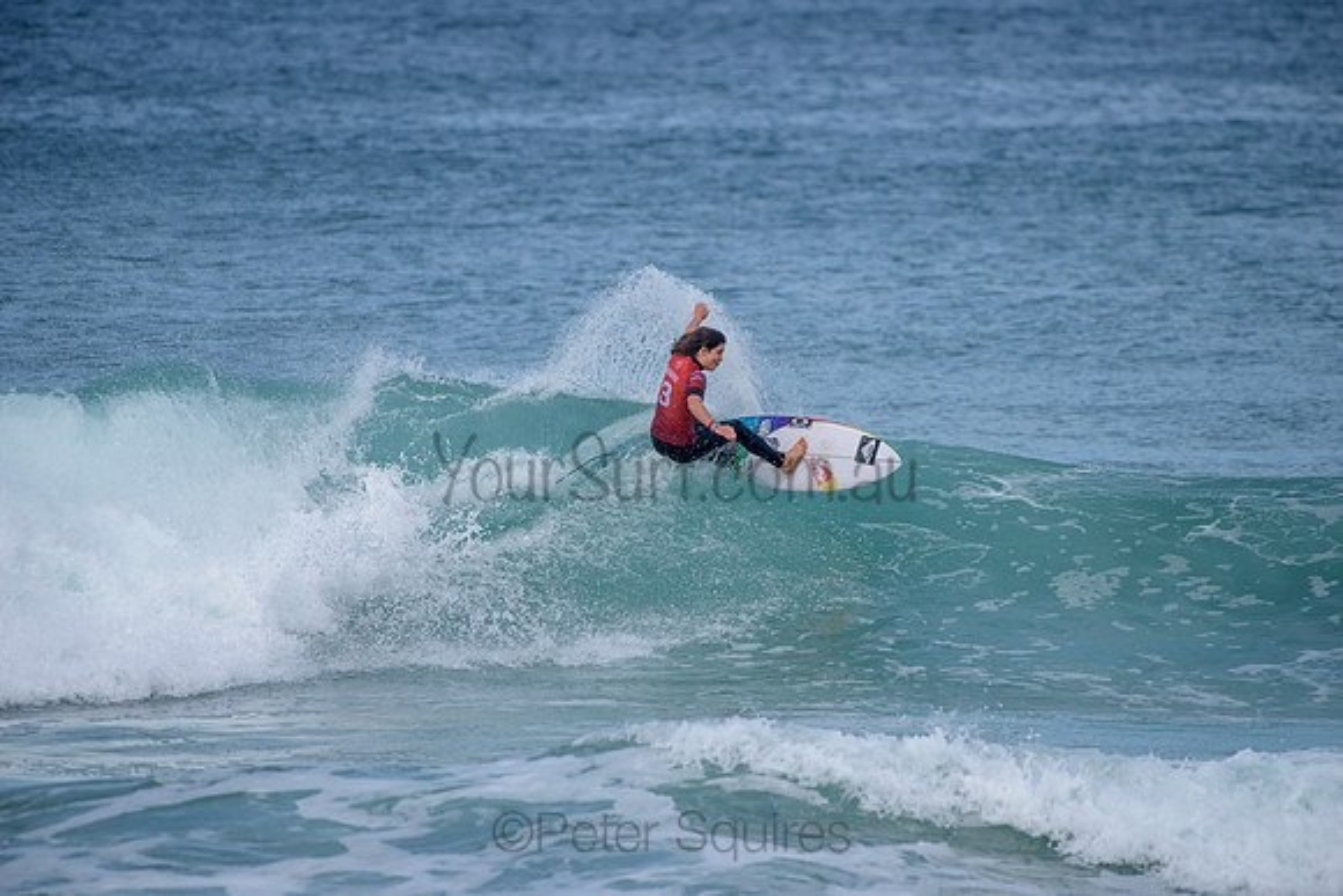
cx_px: 672
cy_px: 448
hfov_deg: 4.1
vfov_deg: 2.8
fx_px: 18656
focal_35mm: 500
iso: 250
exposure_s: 1/2500
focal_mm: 500
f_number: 6.3
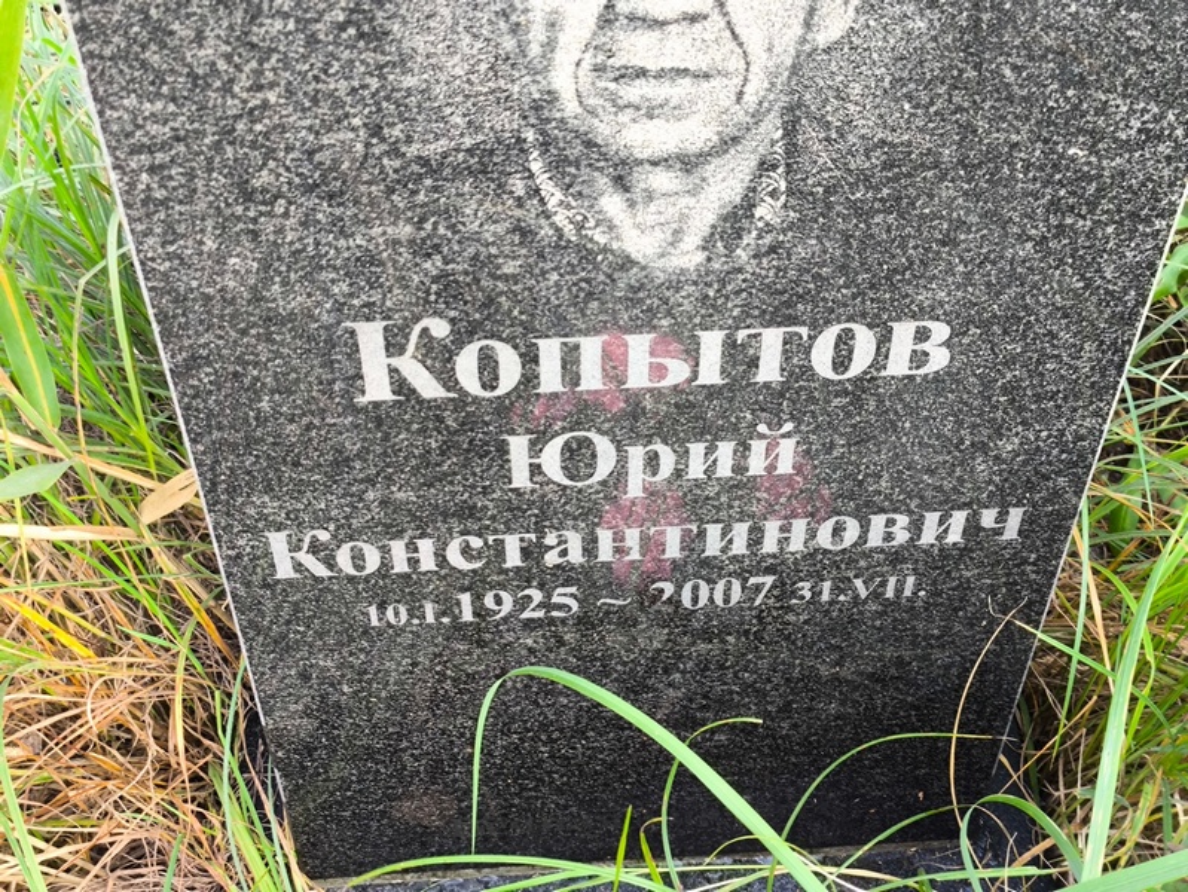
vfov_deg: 29.1
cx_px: 594
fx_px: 1717
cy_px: 446
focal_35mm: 50
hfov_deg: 38.2
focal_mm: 4.71
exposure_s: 1/60
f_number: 1.7
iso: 100
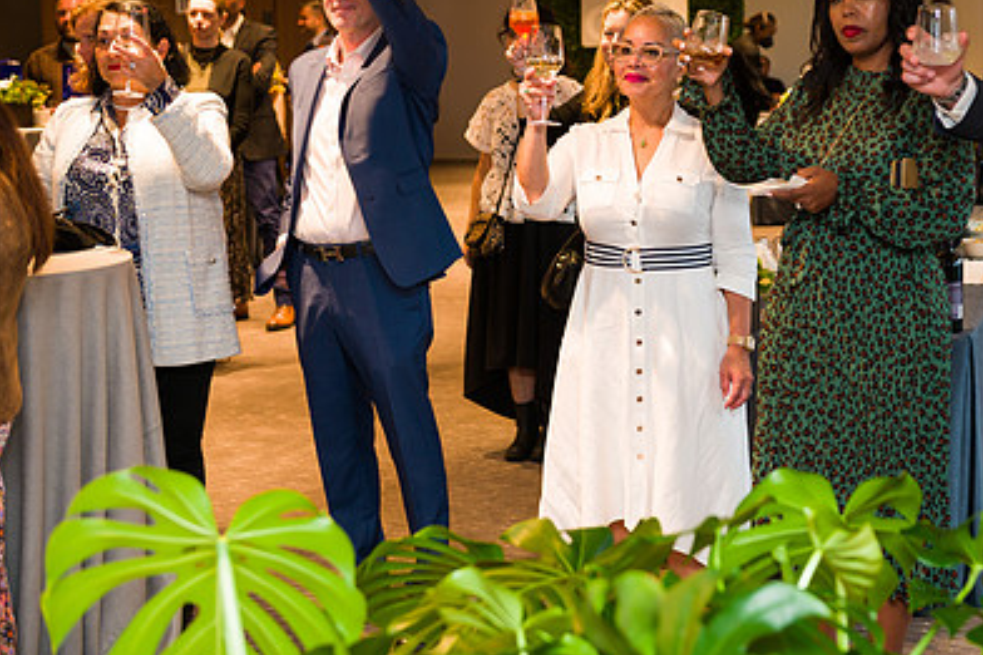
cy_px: 188
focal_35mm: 71
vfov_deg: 19.1
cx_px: 722
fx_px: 1938
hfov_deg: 28.1
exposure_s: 1/60
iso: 640
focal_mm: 48
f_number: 4
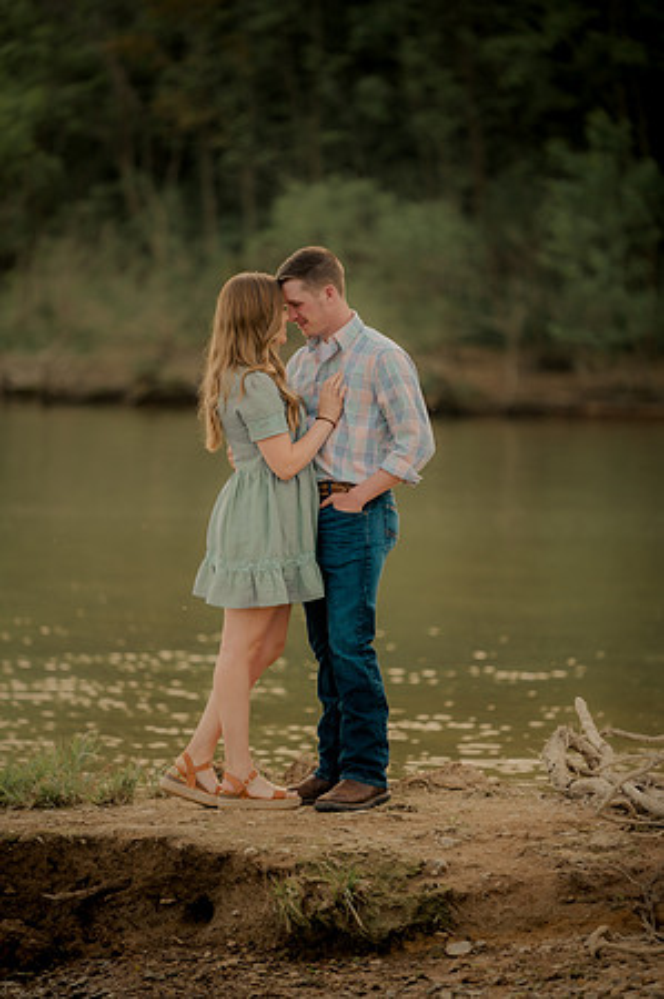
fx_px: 5546
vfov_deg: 10.3
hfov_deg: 6.9
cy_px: 500
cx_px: 332
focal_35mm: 200
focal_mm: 200
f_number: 2.8
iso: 160
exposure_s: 1/400
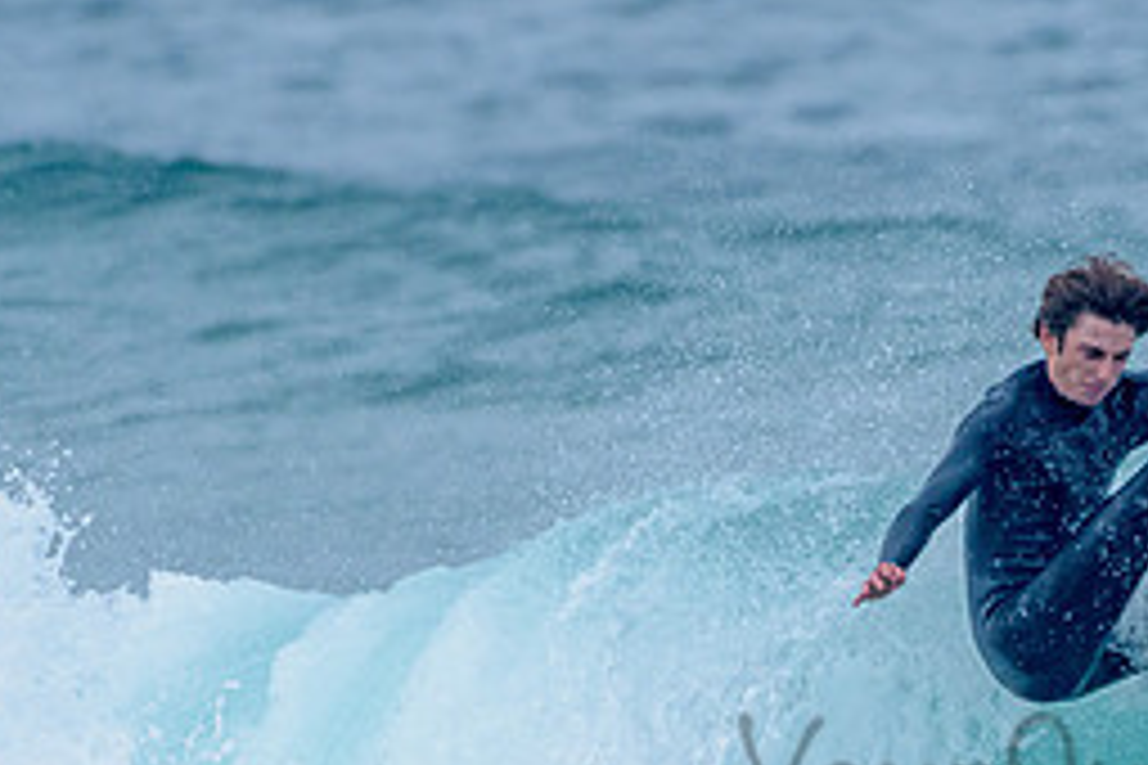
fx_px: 45629
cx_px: 931
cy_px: 795
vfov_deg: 1.0
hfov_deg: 1.4
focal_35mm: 1431
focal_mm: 500
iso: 800
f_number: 5.6
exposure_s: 1/2000
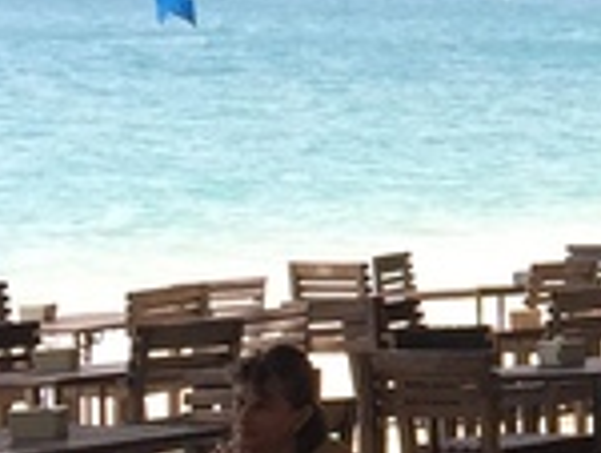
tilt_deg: +1.4
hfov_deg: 7.7
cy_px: -124
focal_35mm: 232
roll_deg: -2.5
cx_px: 1599
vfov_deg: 6.4
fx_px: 4034
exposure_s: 1/760
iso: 32
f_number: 2.2
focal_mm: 4.15
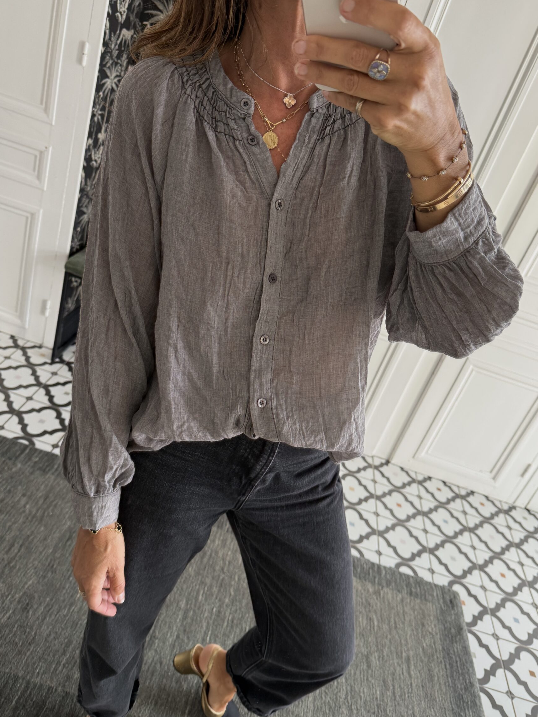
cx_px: 286
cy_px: 347
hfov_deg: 51.3
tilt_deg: -42.5
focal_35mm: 27
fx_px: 560
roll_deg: -21.3
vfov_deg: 65.3
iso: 200
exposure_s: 1/121
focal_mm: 6.76
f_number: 1.78
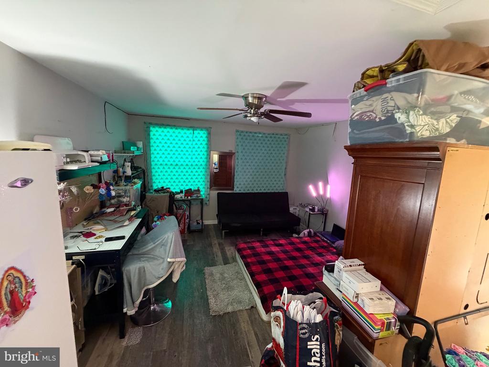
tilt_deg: -11.5
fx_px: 198
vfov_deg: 85.7
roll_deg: -2.7
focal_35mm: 14
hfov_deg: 102.1
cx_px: 244
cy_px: 184
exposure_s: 1/60
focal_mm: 2.22
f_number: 2.2
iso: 640
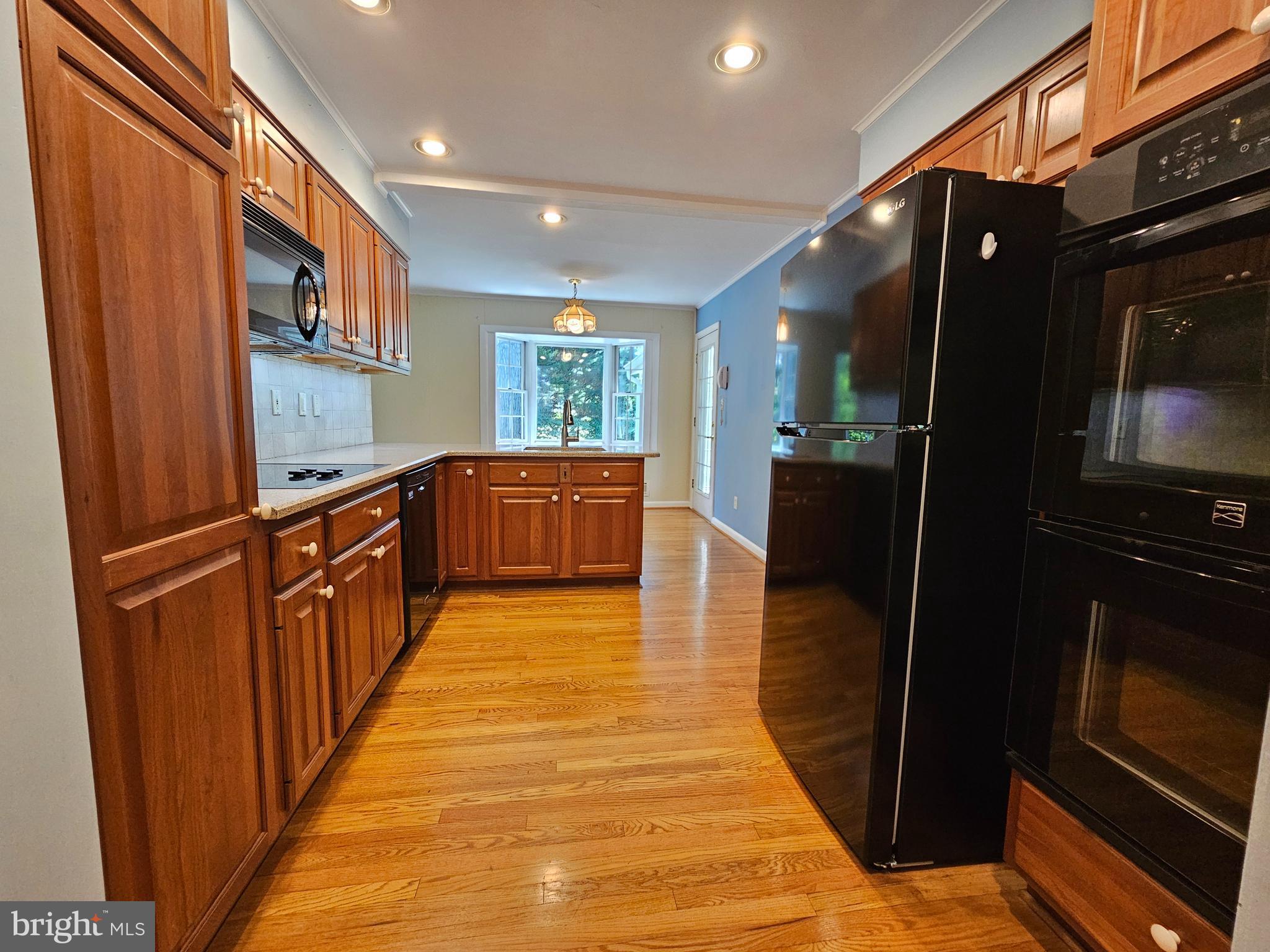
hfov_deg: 106.2
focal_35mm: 13
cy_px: 476
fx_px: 477
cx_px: 635
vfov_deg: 89.9
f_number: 2.2
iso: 320
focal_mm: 2.2
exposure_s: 1/60
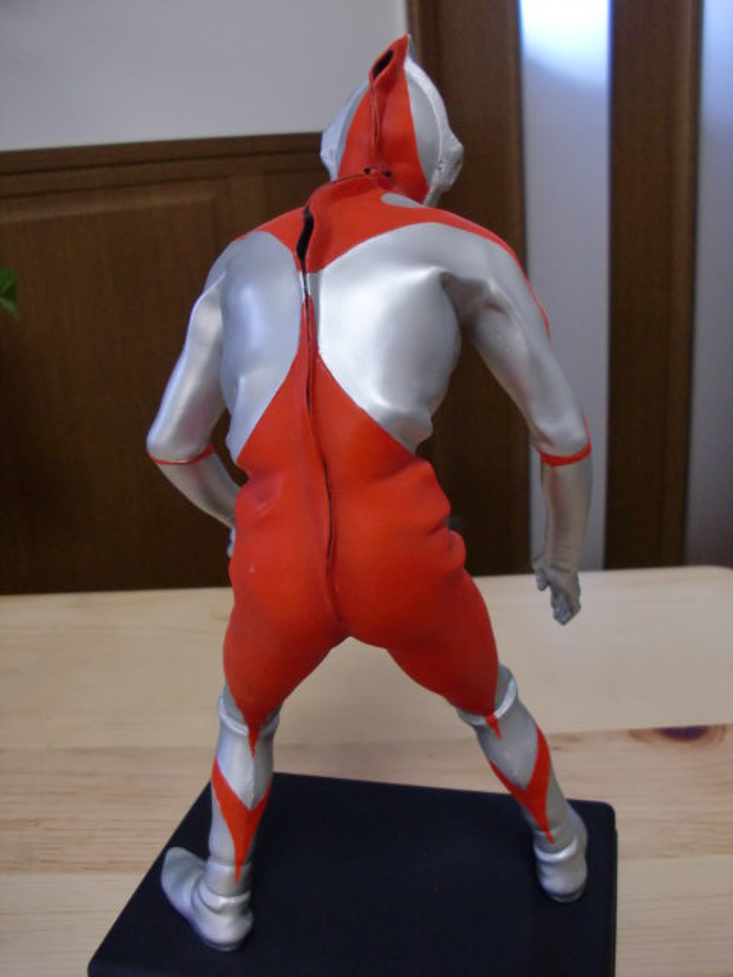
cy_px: 488
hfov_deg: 39.7
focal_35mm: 36
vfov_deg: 51.4
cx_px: 366
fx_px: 1016
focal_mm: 6.3
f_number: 2.8
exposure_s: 1/60
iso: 250
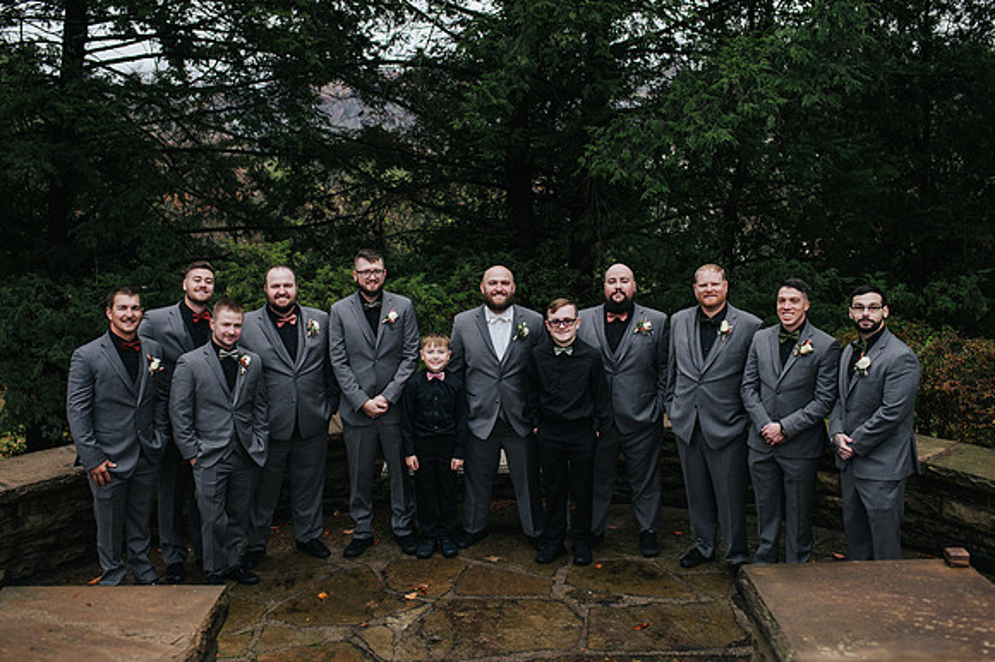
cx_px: 500
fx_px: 1046
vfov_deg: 35.1
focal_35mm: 38
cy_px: 313
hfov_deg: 50.9
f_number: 3.2
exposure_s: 1/400
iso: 800
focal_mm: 35
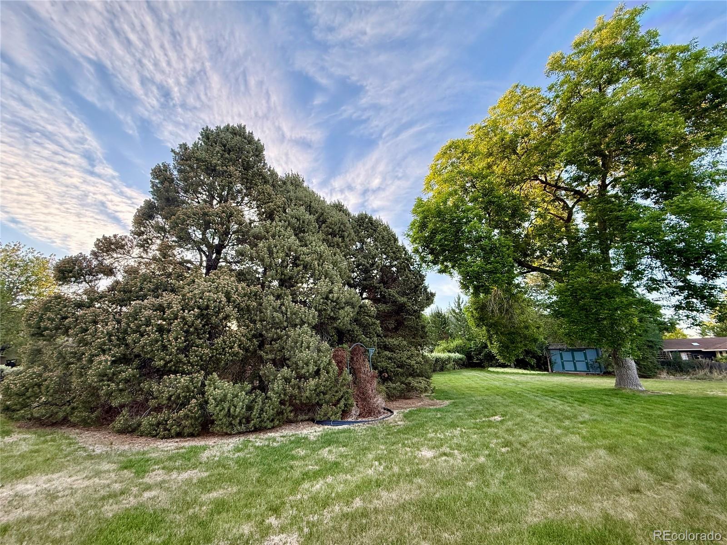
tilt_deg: +18.1
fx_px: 294
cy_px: 272
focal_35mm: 14
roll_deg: +0.2
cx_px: 364
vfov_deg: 85.7
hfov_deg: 102.1
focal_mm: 2.22
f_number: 2.2
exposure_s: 1/99
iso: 80
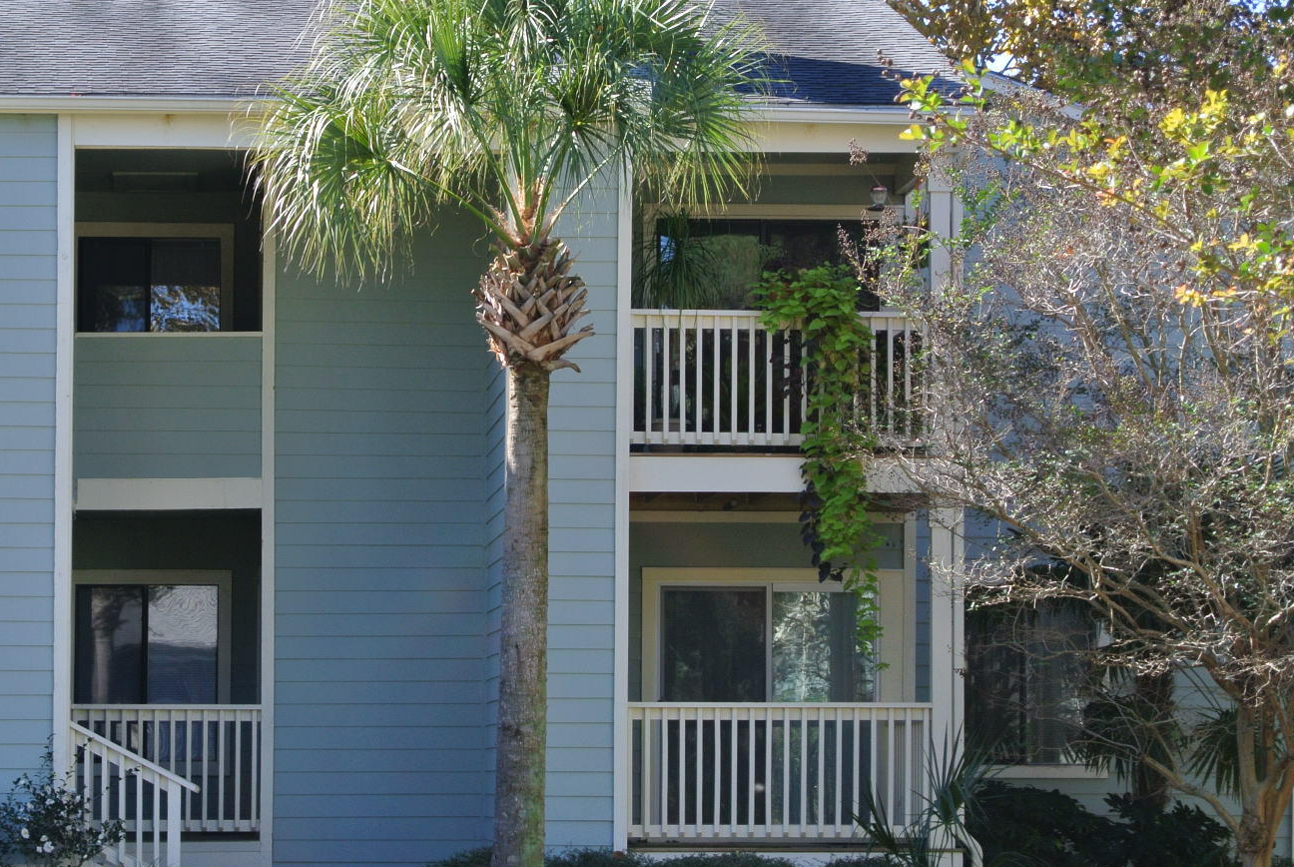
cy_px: 568
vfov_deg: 11.4
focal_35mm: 121
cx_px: 469
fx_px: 4355
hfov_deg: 16.9
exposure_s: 1/125
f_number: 5.6
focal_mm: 30
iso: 100
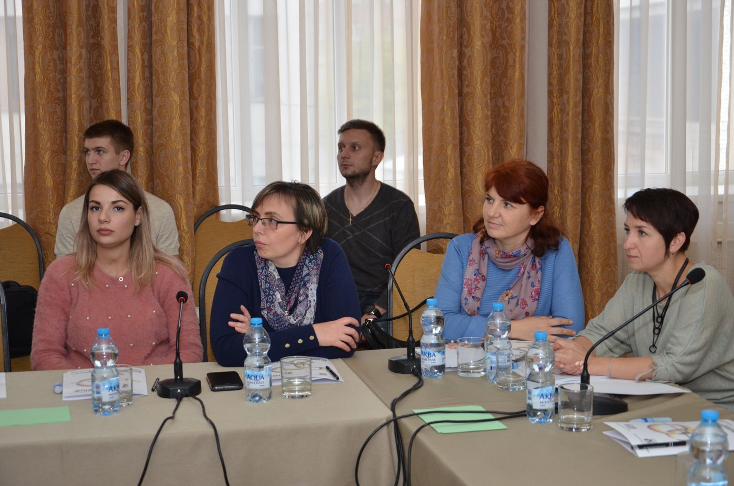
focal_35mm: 63
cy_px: 243
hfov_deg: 32.0
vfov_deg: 21.5
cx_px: 367
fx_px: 1282
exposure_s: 1/250
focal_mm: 42
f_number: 4.8
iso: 800
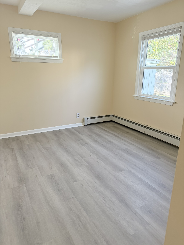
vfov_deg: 71.6
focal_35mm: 24
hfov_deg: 56.8
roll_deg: -0.8
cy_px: 122
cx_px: 92
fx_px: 170
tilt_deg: -16.5
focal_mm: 6.76
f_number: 1.78
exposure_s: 1/187
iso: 200
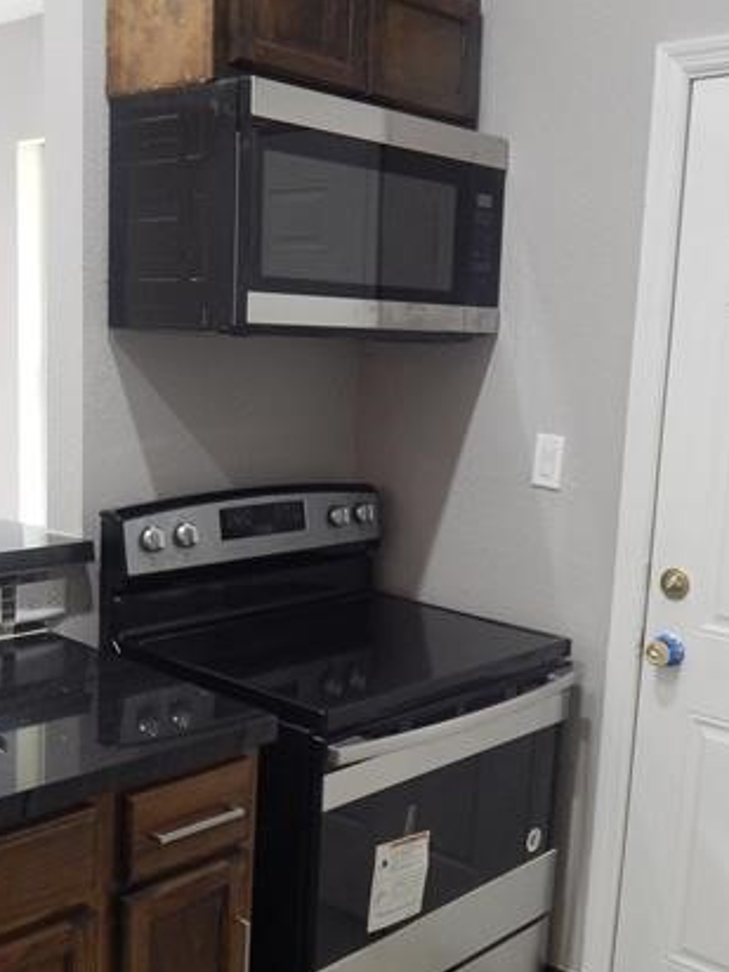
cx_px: 328
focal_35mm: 41
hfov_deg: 35.1
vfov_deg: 45.7
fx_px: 1151
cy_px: 528
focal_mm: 4
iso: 360
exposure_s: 1/30
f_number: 3
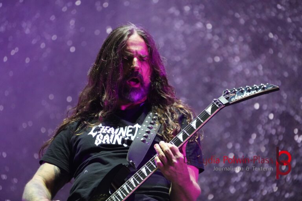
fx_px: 2101
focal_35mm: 250
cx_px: 151
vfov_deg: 5.5
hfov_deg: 8.2
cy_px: 100
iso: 6400
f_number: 6.3
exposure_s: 1/160
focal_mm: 167
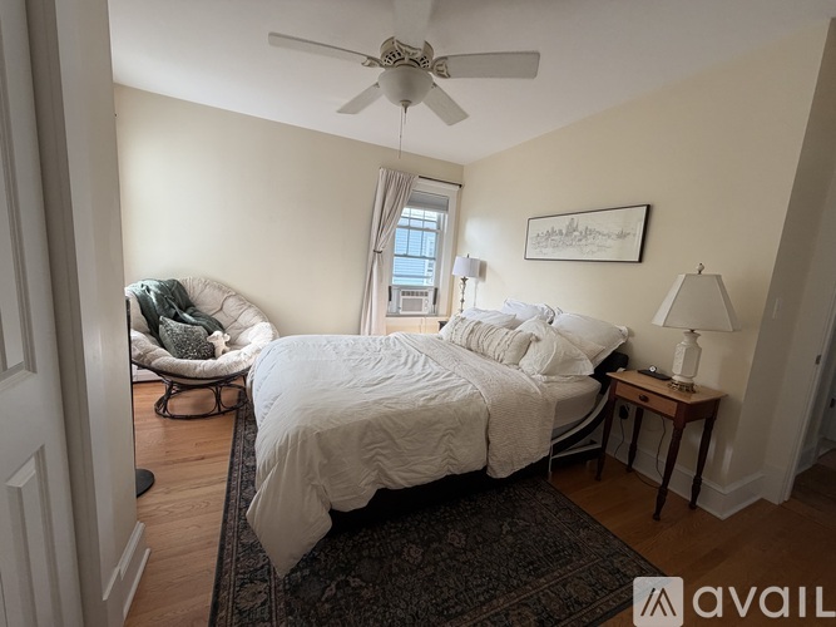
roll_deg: -3.4
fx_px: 338
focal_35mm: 14
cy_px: 314
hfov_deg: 102.1
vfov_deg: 85.7
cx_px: 418
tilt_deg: -8.9
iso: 160
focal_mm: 2.22
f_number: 2.2
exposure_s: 1/121
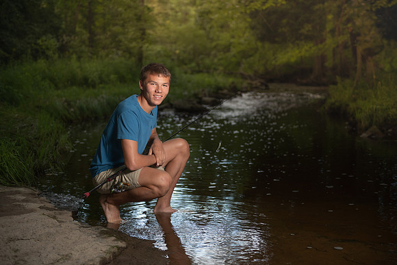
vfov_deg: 24.2
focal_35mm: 56
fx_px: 618
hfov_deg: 35.6
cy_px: 132
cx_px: 198
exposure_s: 1/250
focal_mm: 56
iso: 320
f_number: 2.8
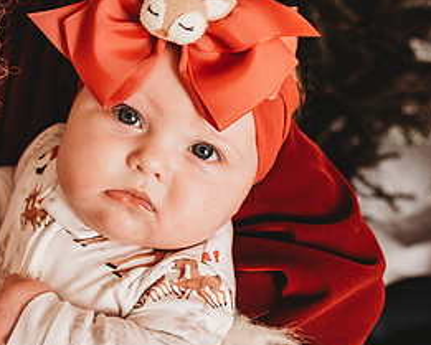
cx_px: 74
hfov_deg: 26.2
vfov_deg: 21.6
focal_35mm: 71
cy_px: 161
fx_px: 906
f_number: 4
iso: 100
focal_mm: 34
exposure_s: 1/160
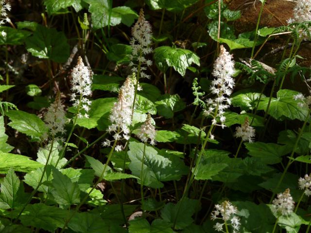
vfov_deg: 8.2
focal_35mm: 180
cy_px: 116
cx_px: 156
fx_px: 1617
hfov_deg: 11.0
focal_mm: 32
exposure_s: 1/250
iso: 100
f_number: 4
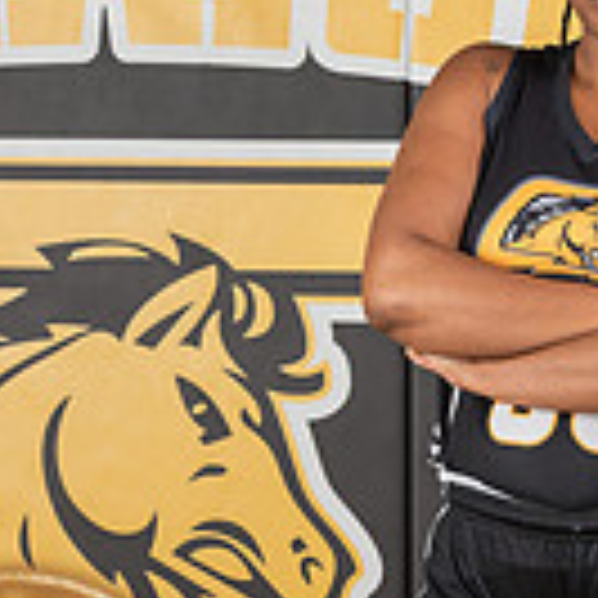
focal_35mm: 201
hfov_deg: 8.7
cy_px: 670
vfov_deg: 8.6
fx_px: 3928
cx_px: 452
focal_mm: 70
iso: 100
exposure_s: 1/125
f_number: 9
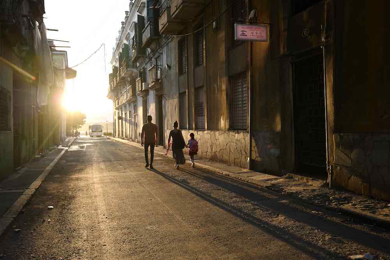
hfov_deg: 58.7
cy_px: 130
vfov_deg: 41.1
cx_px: 195
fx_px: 347
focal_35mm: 32
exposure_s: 1/160
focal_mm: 32
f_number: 4.5
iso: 200
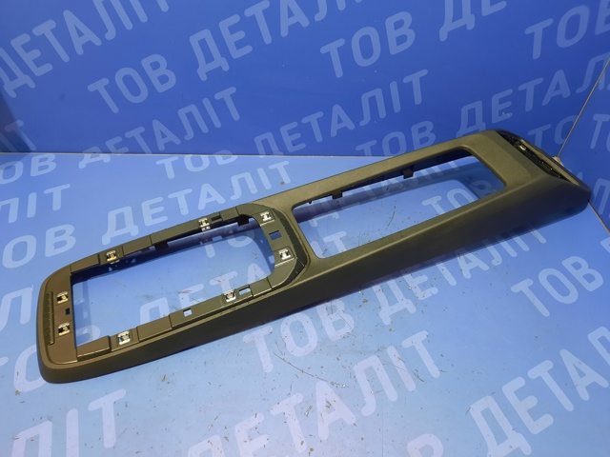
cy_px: 228
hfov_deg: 69.4
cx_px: 305
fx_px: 441
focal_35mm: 25
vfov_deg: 54.9
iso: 320
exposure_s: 1/24
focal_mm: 4.6
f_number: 2
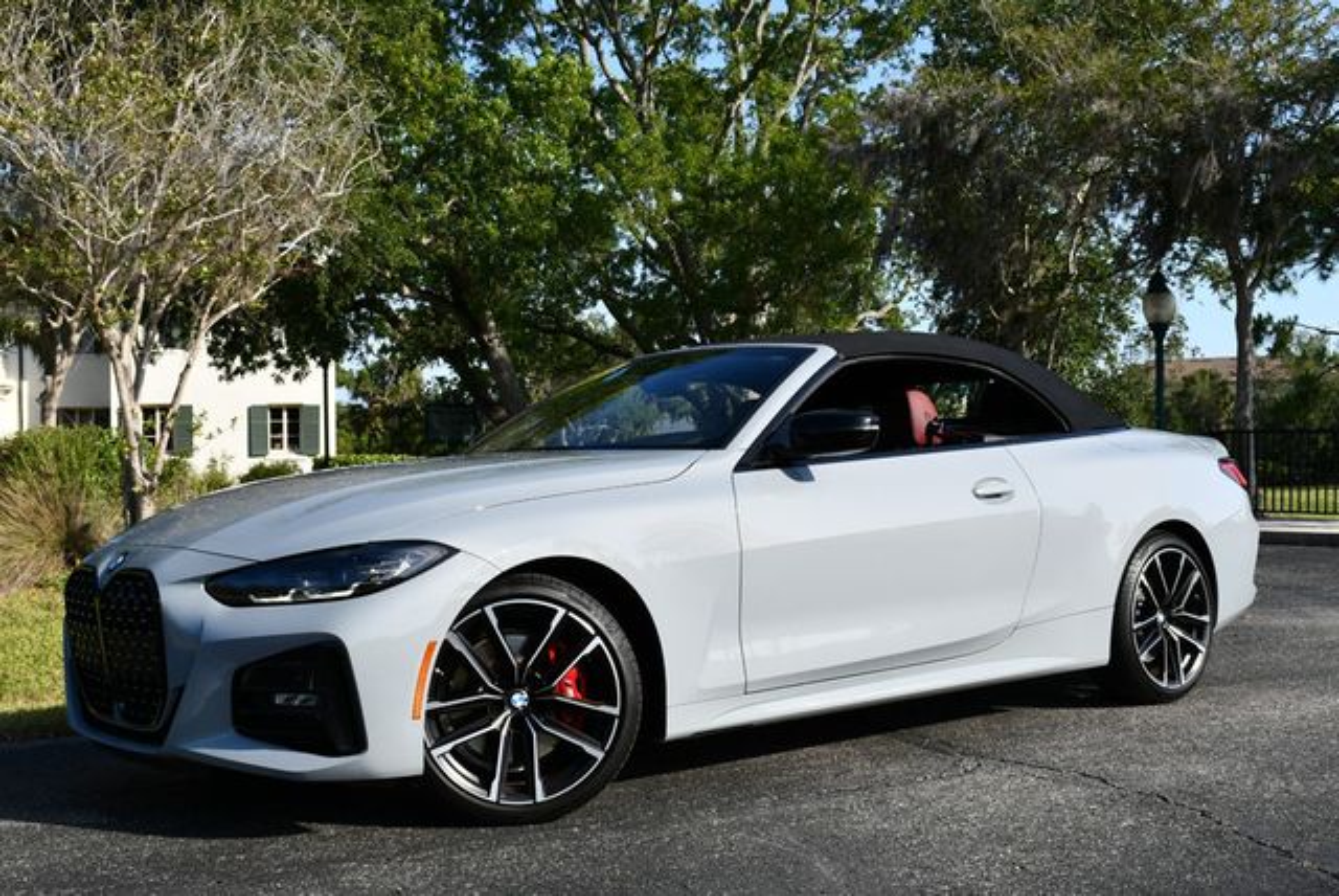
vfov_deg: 30.6
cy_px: 448
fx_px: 1638
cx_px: 670
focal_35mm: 44
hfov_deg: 44.5
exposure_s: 1/250
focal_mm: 22
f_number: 8
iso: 140
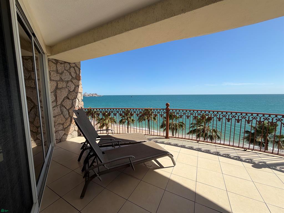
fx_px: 115
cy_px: 106
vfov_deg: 85.7
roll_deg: +0.2
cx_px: 142
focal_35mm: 14
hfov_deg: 102.1
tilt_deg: -5.0
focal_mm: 2.22
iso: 20
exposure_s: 1/970
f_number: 2.2
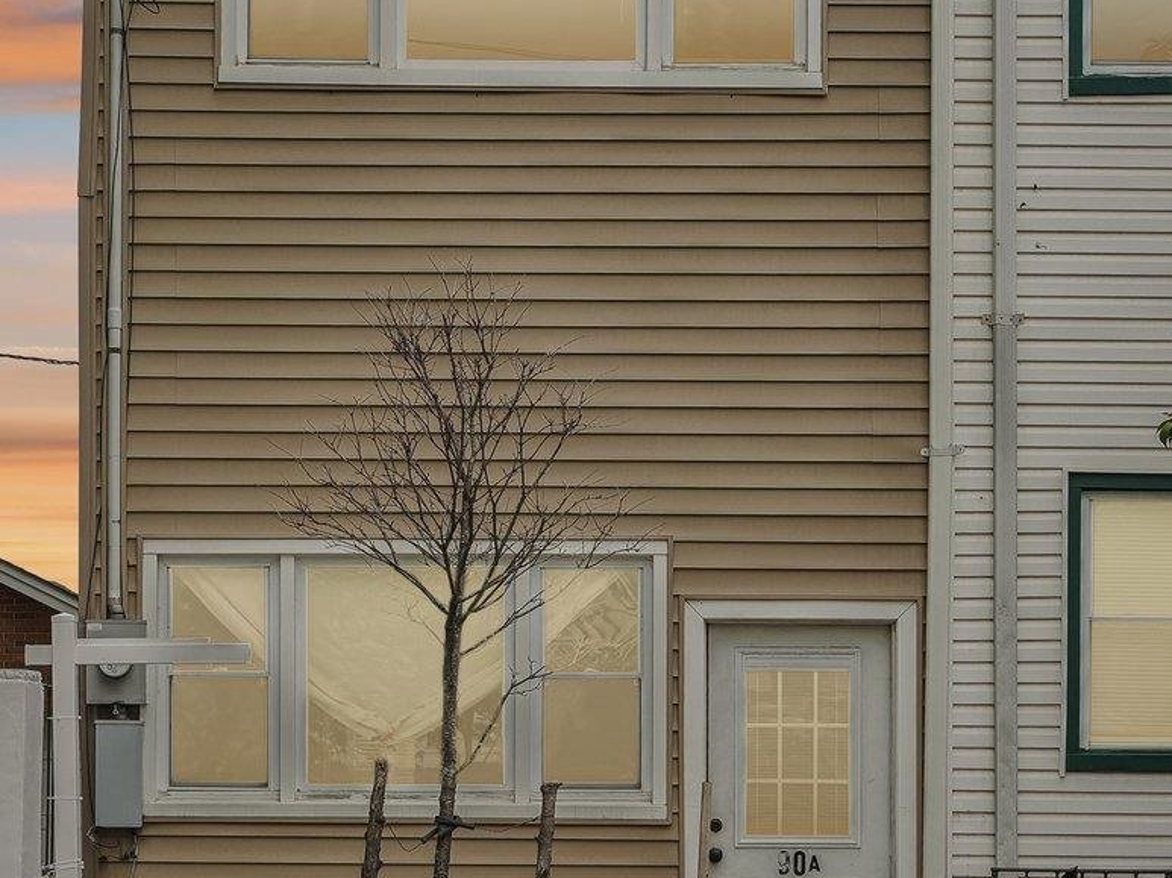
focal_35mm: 79
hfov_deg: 24.7
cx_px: 485
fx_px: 2673
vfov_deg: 18.5
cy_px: 227
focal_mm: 31
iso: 100
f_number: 8
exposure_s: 1/250
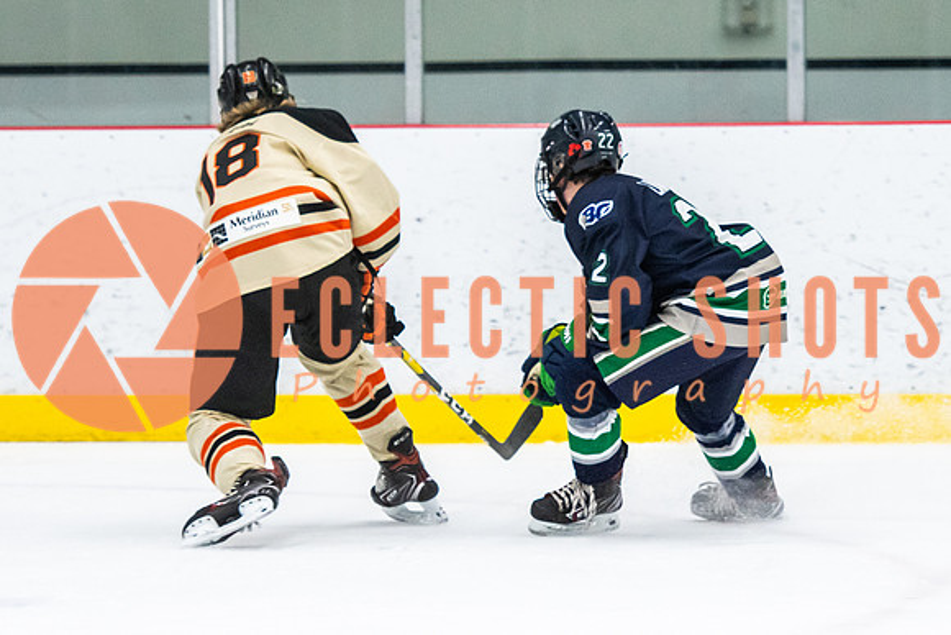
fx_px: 8229
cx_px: 619
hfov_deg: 6.6
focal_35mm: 311
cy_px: 229
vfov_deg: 4.4
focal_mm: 125
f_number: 2.8
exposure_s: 1/640
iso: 1600
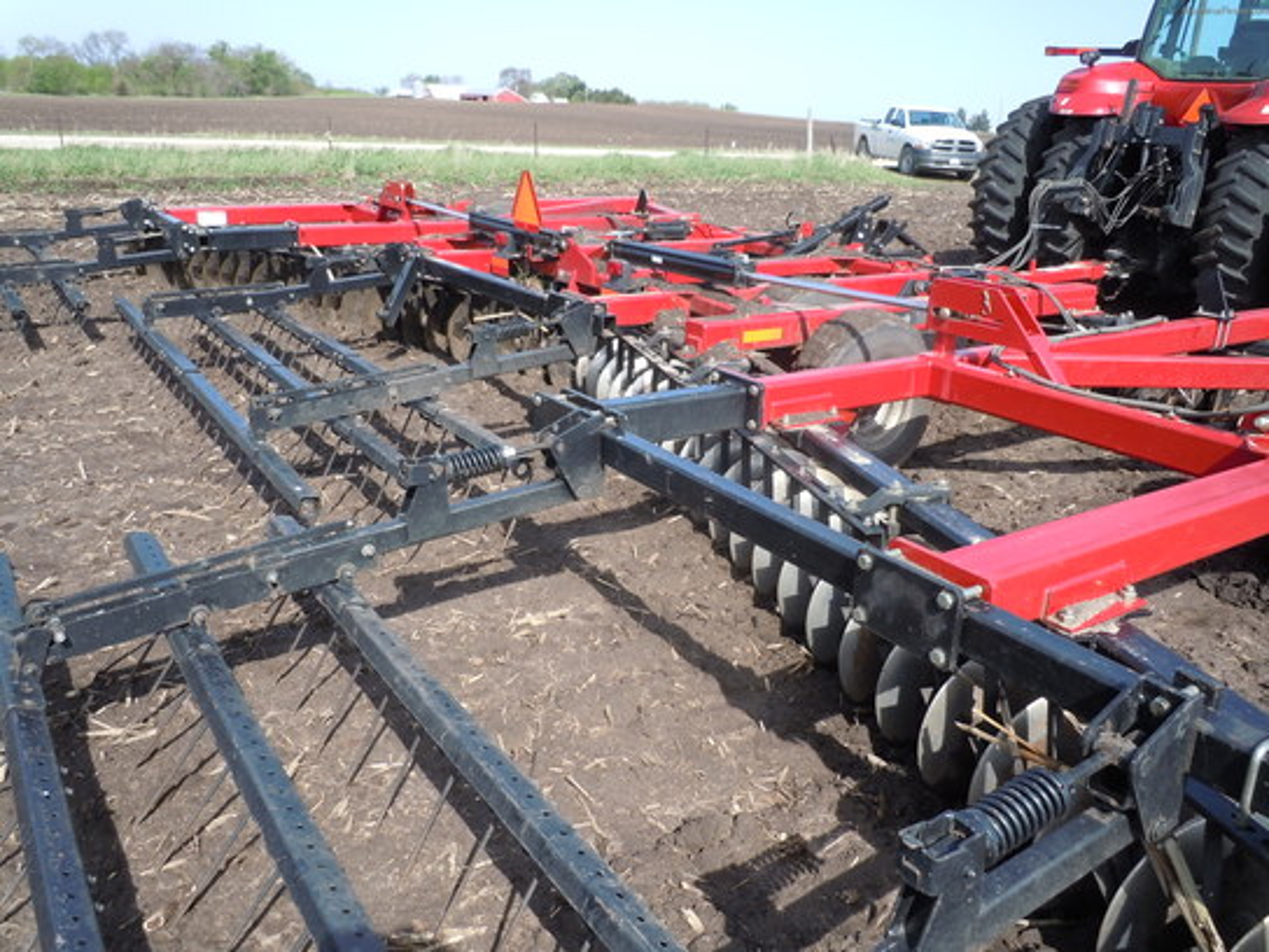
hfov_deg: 63.4
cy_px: 476
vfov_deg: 49.7
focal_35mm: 28
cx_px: 634
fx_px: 1026
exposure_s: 1/320
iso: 100
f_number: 3.7
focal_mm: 5
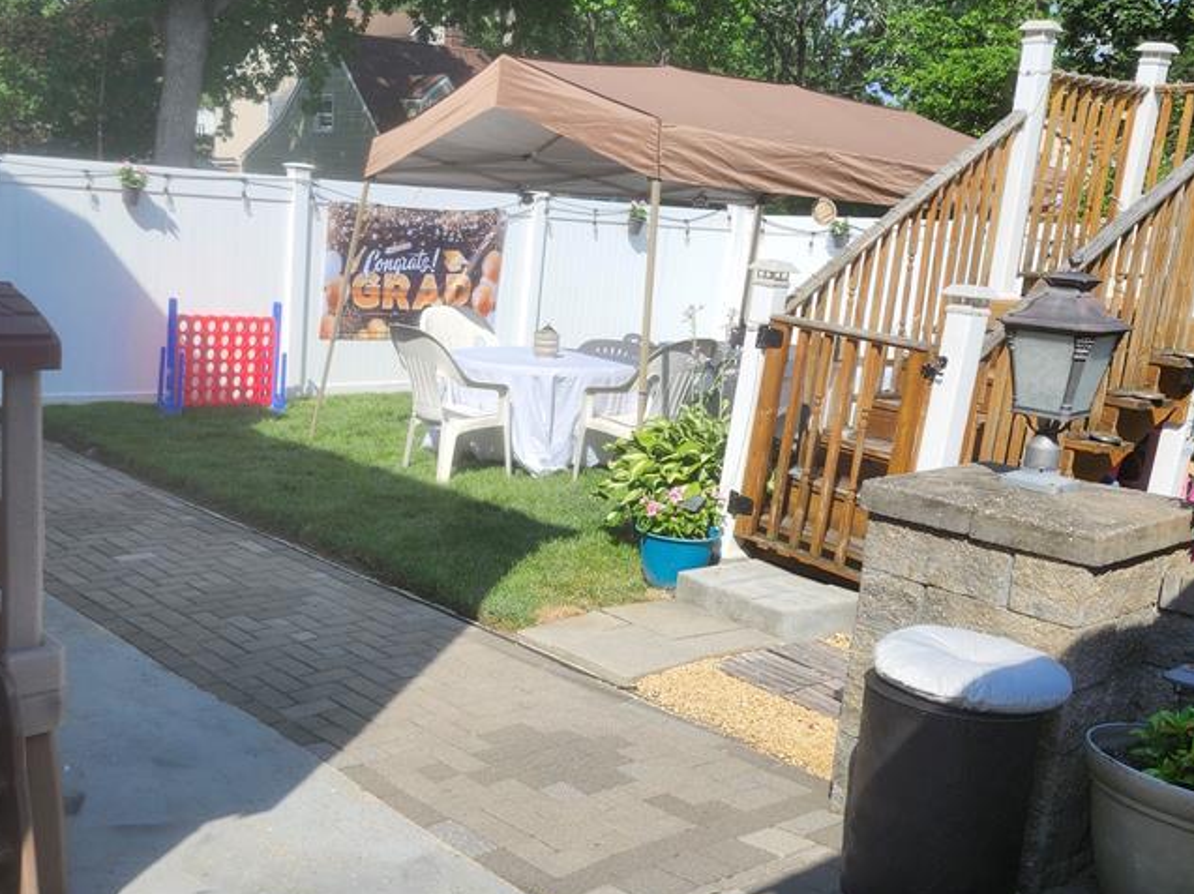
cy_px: 497
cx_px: 437
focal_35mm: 37
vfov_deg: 38.6
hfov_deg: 49.6
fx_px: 1276
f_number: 1.8
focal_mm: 5.54
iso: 25
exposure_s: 1/1311
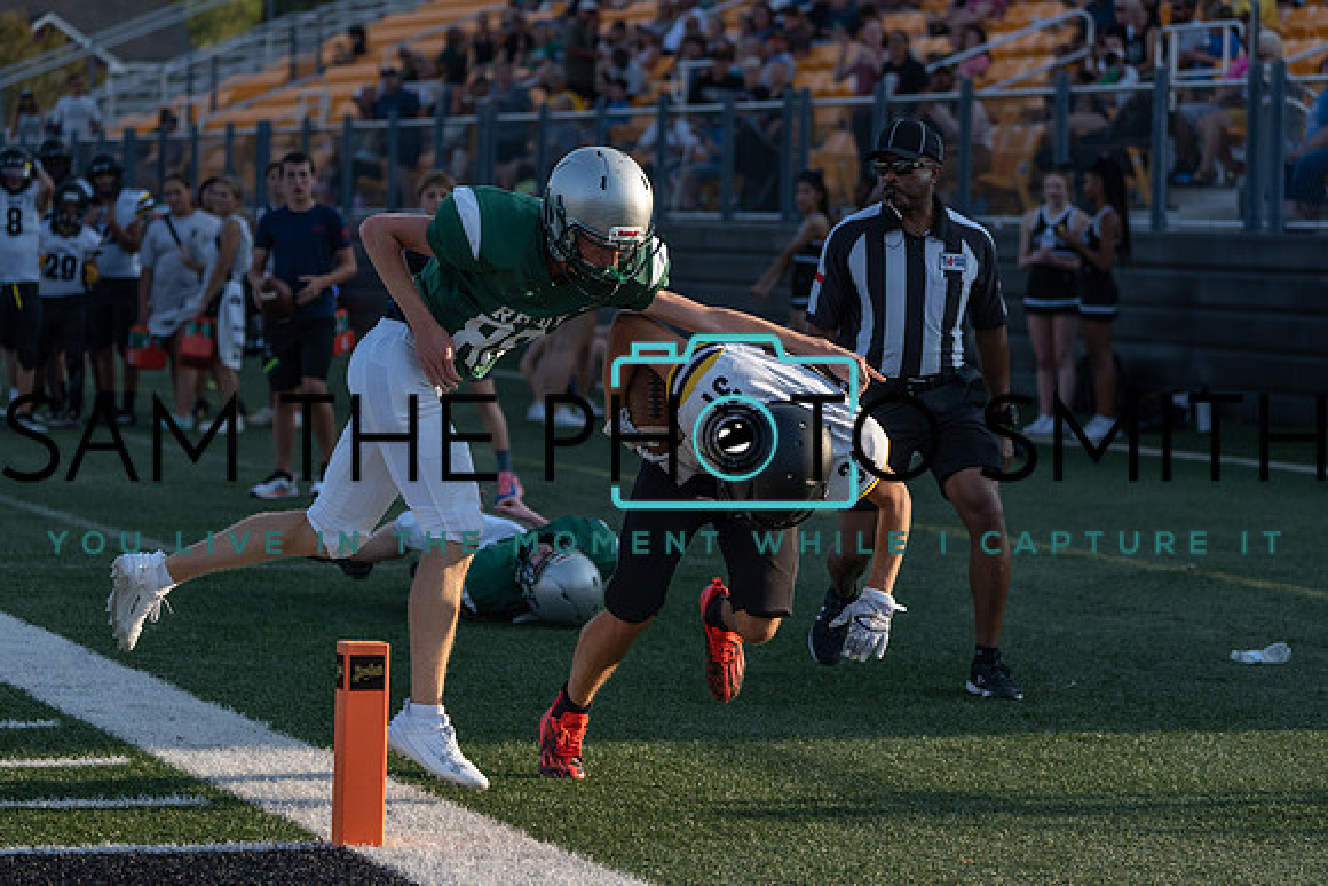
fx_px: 5387
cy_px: 443
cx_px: 664
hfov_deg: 14.1
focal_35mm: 146
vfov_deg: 9.4
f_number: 5
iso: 400
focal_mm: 146
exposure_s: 1/1250
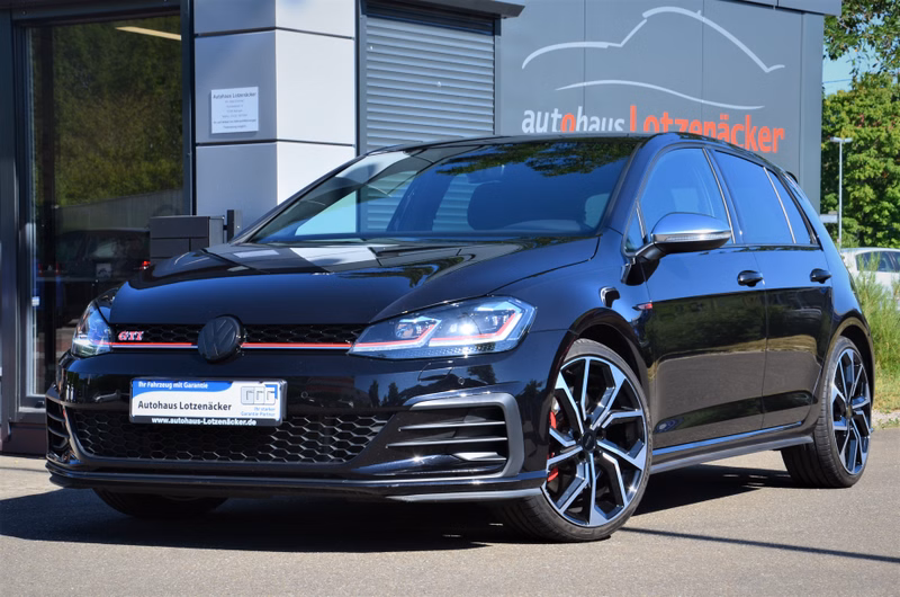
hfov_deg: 26.0
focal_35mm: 78
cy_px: 298
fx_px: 1946
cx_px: 450
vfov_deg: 17.4
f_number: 11
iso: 180
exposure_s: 1/125
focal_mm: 52
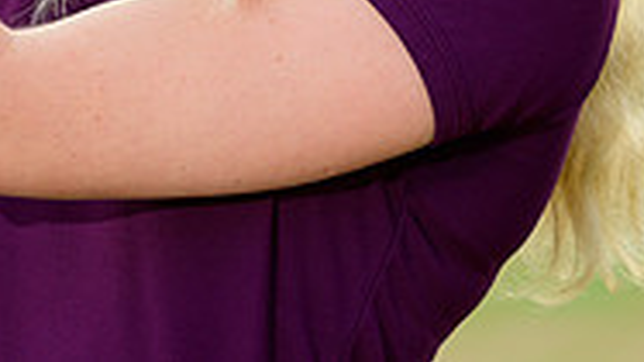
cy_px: -302
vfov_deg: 2.6
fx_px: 8022
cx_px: -28
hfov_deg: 4.6
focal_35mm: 470
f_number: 4
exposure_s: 1/200
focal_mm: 145
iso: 160
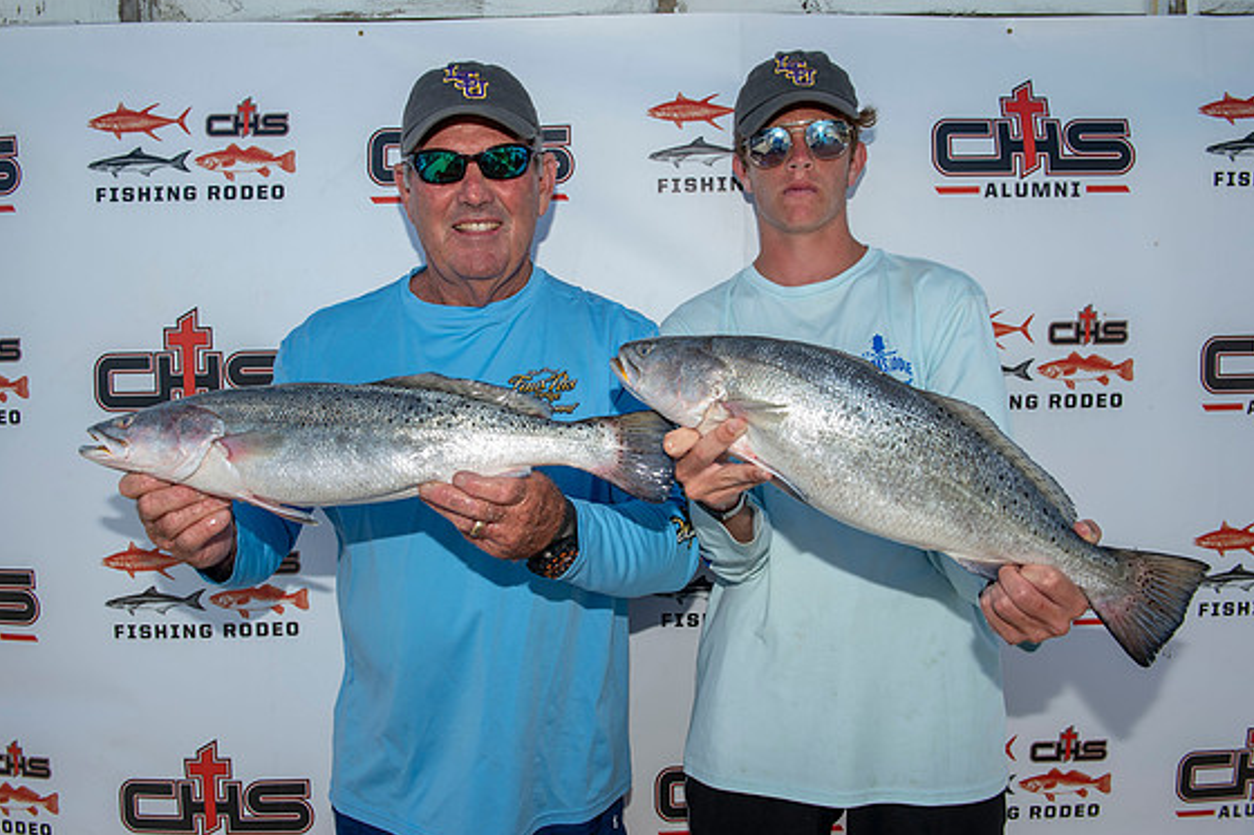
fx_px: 1010
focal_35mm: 29
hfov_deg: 63.7
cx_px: 609
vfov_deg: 44.9
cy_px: 414
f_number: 7.1
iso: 50
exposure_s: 1/125
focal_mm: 28
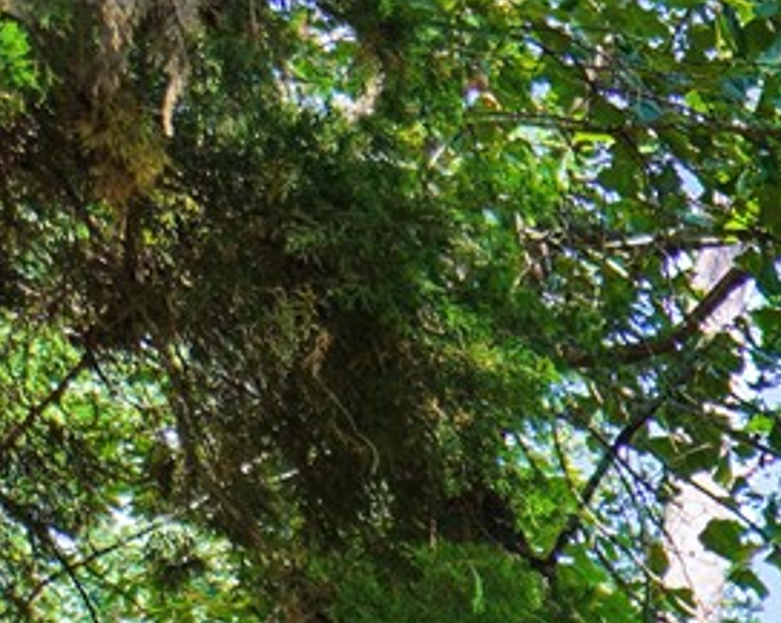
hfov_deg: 7.5
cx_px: 2689
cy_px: 1358
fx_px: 4849
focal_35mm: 210
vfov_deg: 7.0
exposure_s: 1/80
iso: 100
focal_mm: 28
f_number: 5
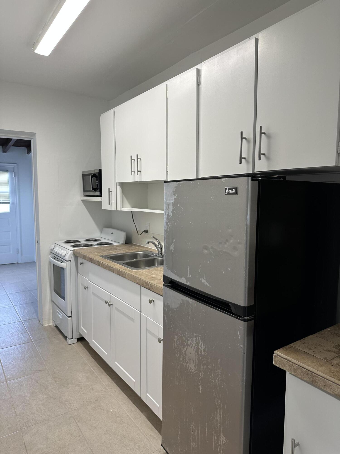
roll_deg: -0.6
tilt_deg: -5.3
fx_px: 314
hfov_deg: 56.8
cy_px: 227
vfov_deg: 71.6
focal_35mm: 24
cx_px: 170
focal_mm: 6.86
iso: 100
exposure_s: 1/120
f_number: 1.78
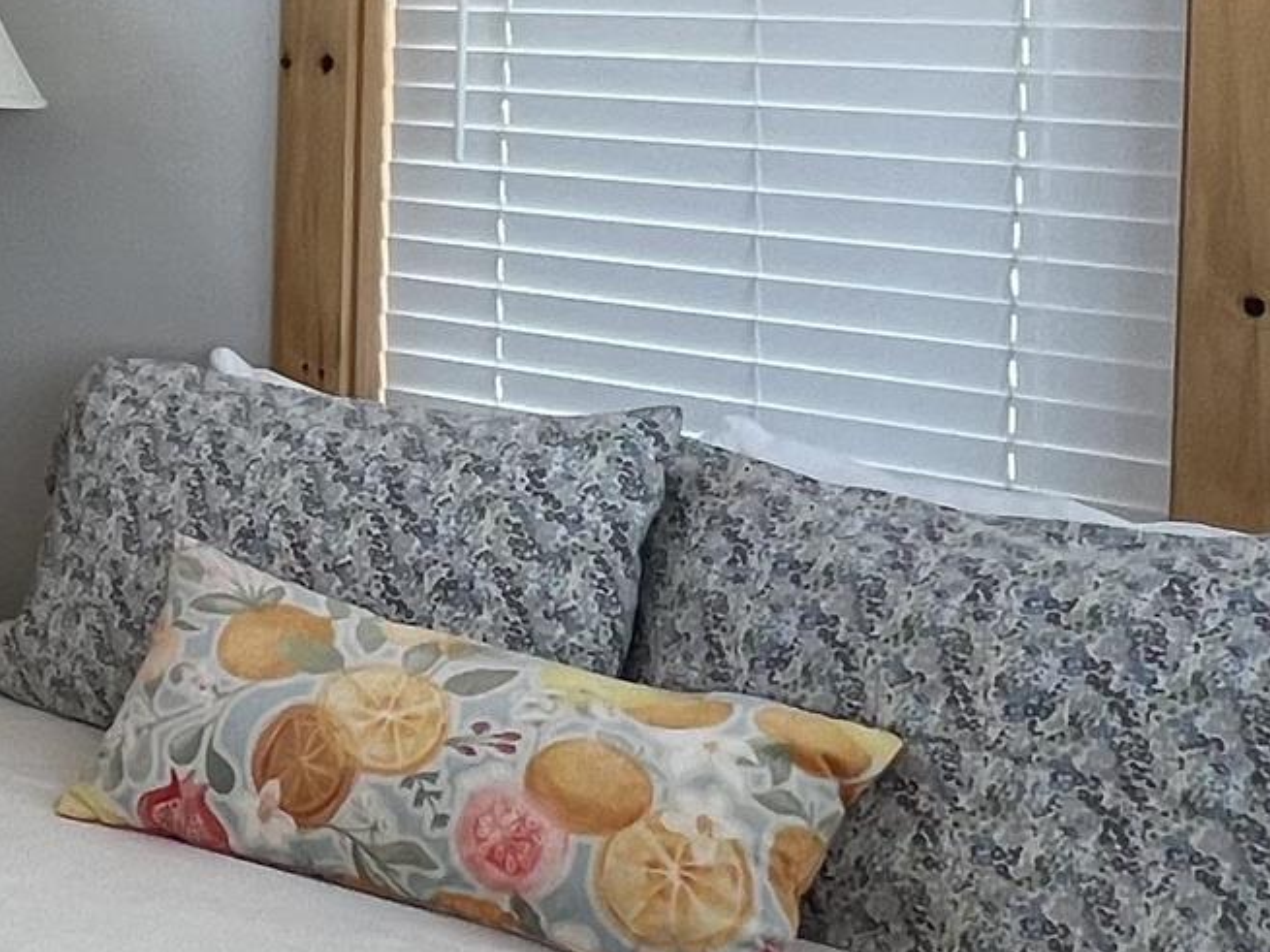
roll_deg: -0.7
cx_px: -607
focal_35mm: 61
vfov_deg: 23.2
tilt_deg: -2.5
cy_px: 41
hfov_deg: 24.8
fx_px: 2238
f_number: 1.8
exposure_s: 1/99
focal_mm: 1.57
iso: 64
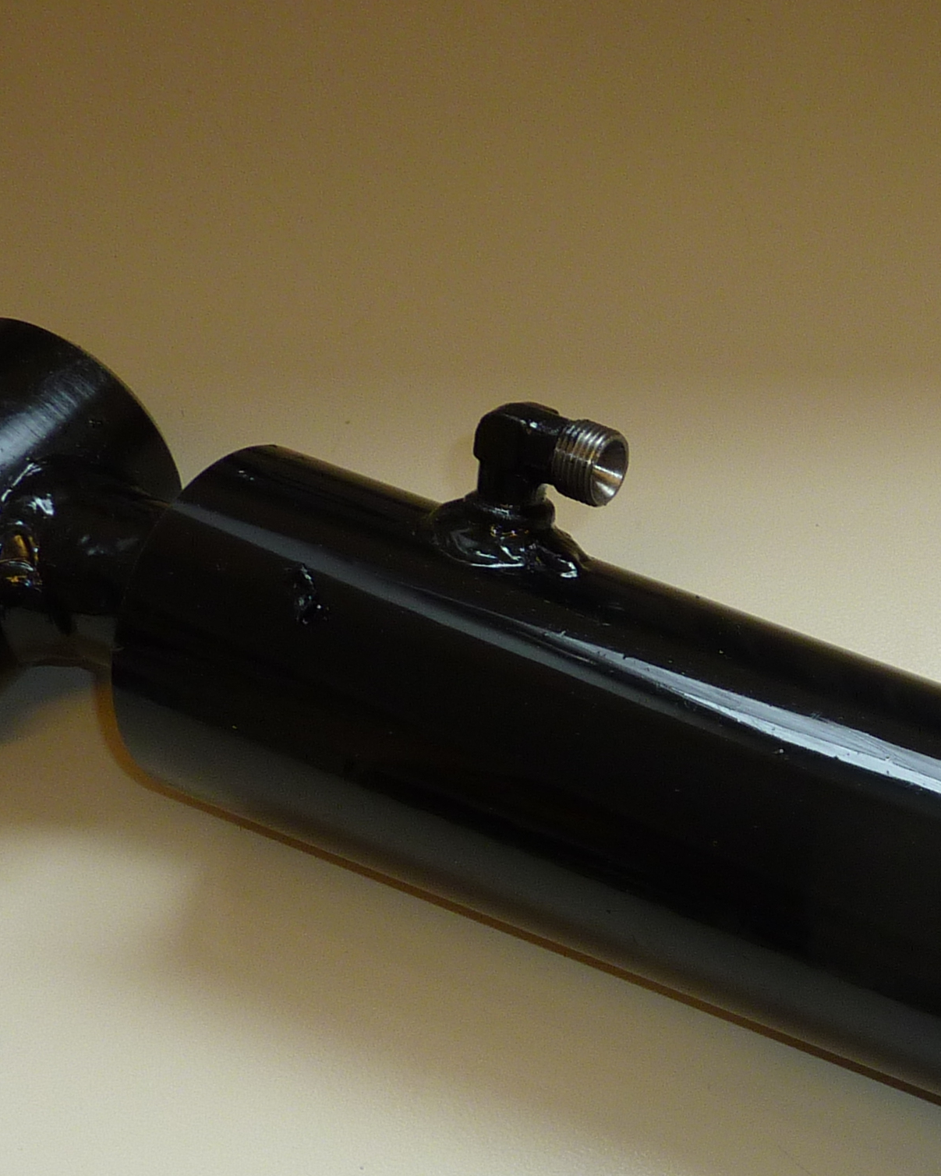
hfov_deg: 23.9
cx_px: 1081
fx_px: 2054
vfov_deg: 30.8
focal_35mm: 59
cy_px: 1019
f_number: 4
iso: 100
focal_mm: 4.1
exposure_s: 1/30
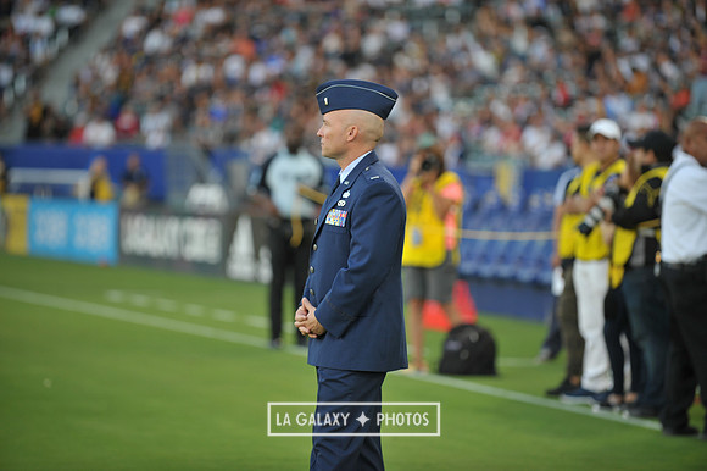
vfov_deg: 7.8
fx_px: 3435
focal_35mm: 175
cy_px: 236
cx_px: 354
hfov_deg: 11.8
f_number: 2.8
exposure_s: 1/400
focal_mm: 175
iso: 400
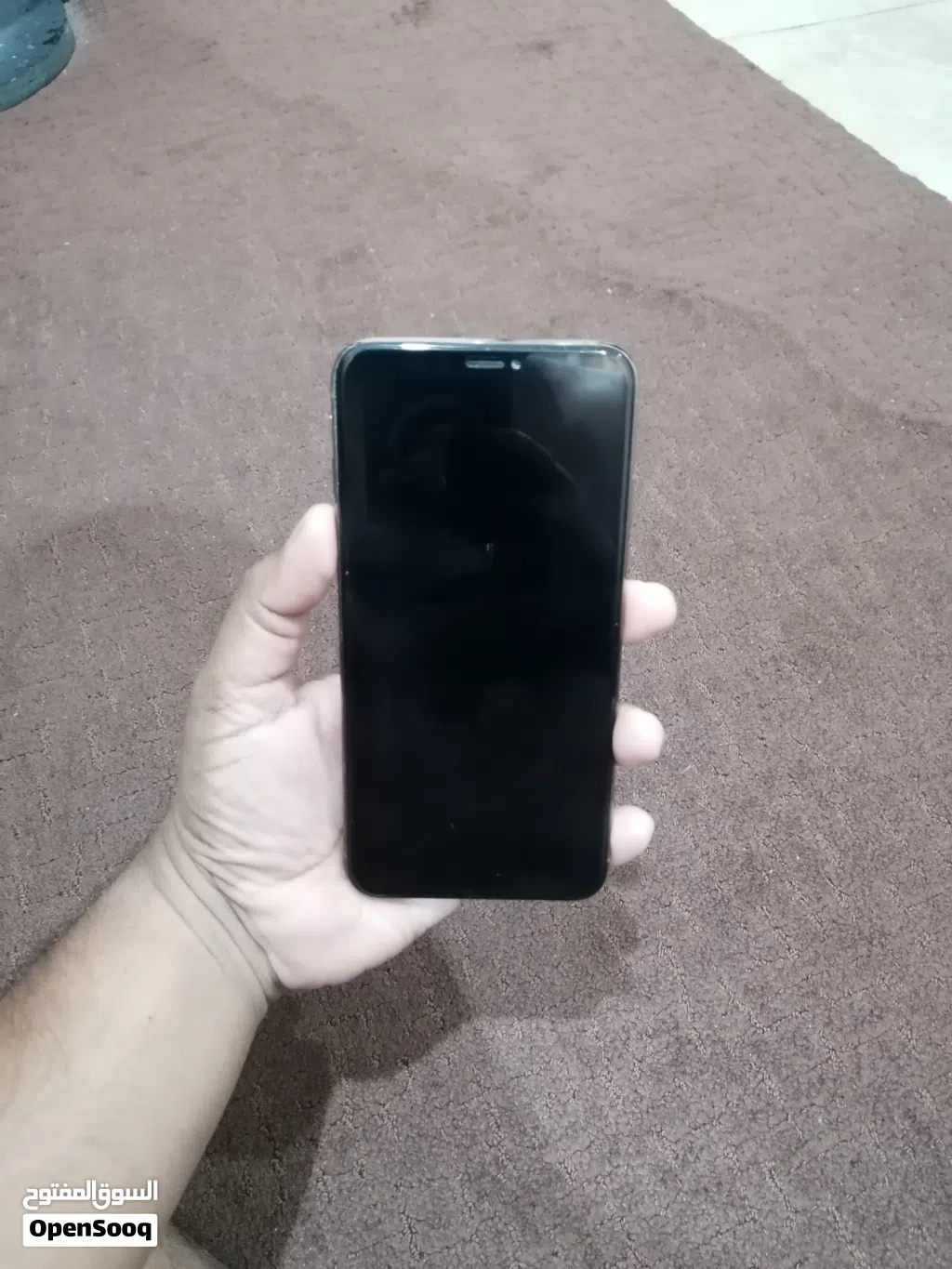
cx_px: 476
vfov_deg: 65.3
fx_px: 990
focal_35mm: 27
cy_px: 634
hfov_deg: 51.4
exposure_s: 1/16.7
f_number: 1.8
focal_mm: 4.75
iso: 1000
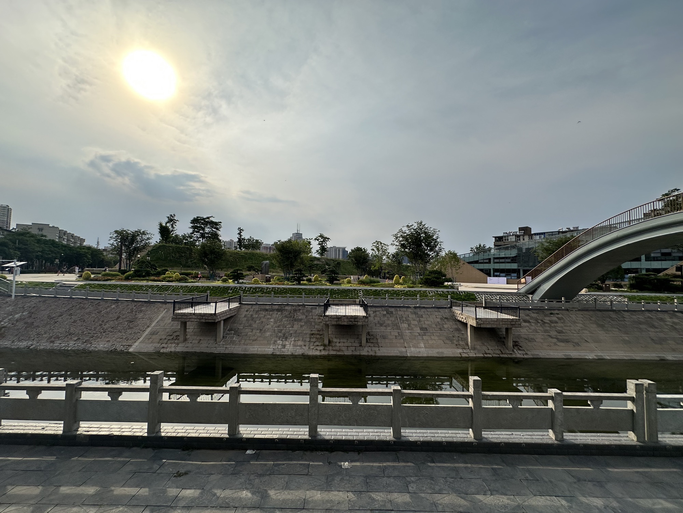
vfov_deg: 85.7
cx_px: 342
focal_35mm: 14
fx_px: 276
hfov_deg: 102.1
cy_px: 256
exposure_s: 1/4831
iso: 50
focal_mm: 2.22
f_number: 2.2
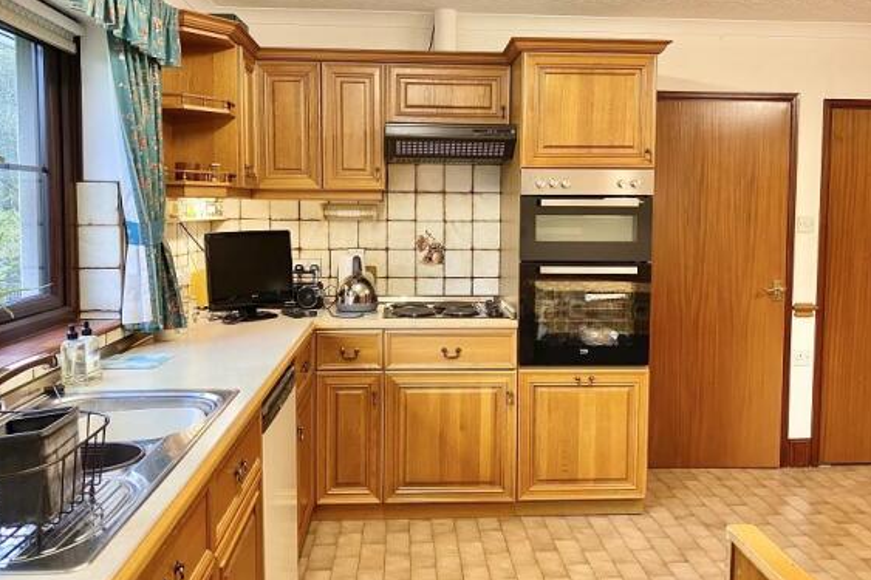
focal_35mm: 28
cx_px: 440
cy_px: 254
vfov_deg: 46.3
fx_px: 677
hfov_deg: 65.5
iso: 125
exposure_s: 1/50
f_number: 1.8
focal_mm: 4.25
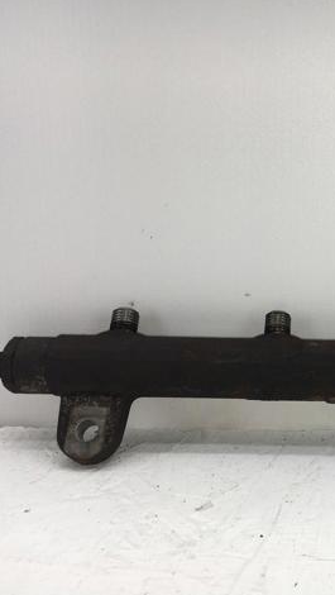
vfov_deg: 47.3
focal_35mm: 43
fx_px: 678
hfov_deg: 25.8
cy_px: 300
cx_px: 363
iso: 25
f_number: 2.2
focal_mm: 4.15
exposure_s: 1/418
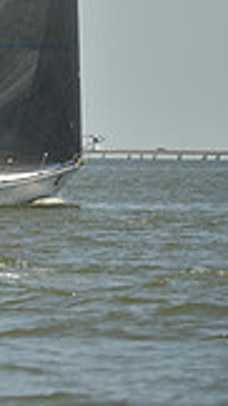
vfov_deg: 2.9
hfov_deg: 1.6
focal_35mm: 750
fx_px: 8069
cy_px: -69
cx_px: -456
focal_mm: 200
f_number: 5.6
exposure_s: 1/1600
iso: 200
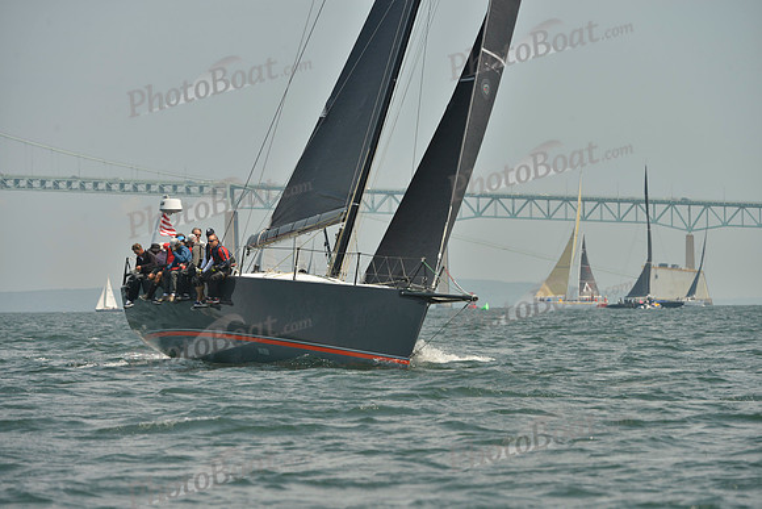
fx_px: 5716
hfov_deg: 7.6
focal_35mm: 270
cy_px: 254
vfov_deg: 5.1
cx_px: 381
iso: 280
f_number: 9
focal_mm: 270
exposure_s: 1/1000
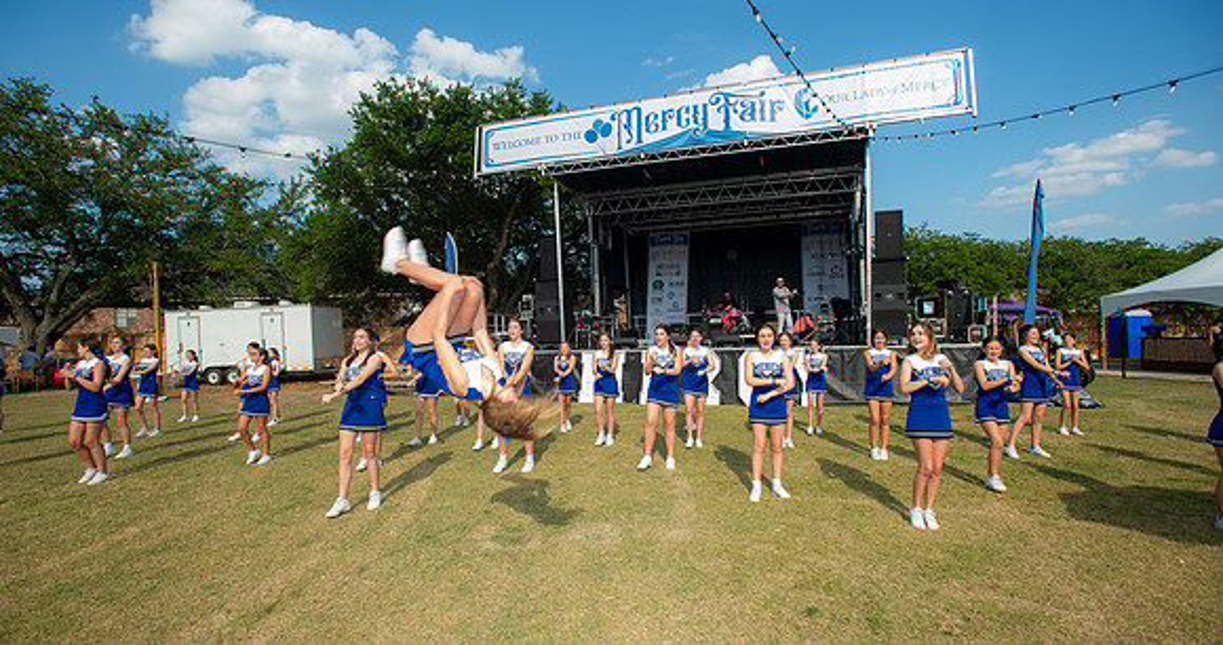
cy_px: 340
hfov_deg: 93.3
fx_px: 577
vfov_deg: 58.4
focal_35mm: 18
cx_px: 612
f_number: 5.6
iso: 100
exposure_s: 1/200
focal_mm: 17
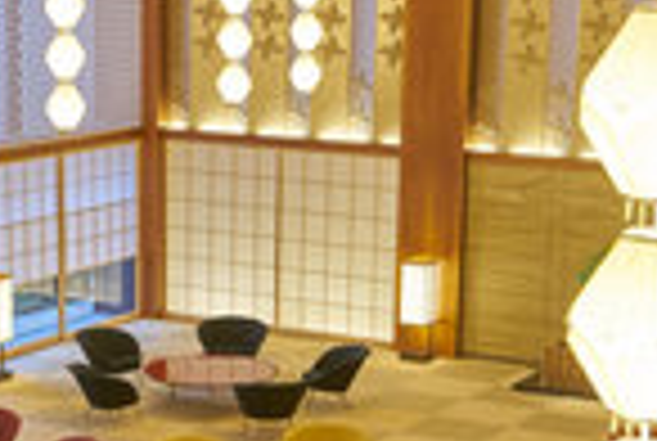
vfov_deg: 13.0
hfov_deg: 19.3
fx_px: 1920
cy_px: 410
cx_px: 166
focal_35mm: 105
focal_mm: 32
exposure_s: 1/25
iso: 1250
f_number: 5.6
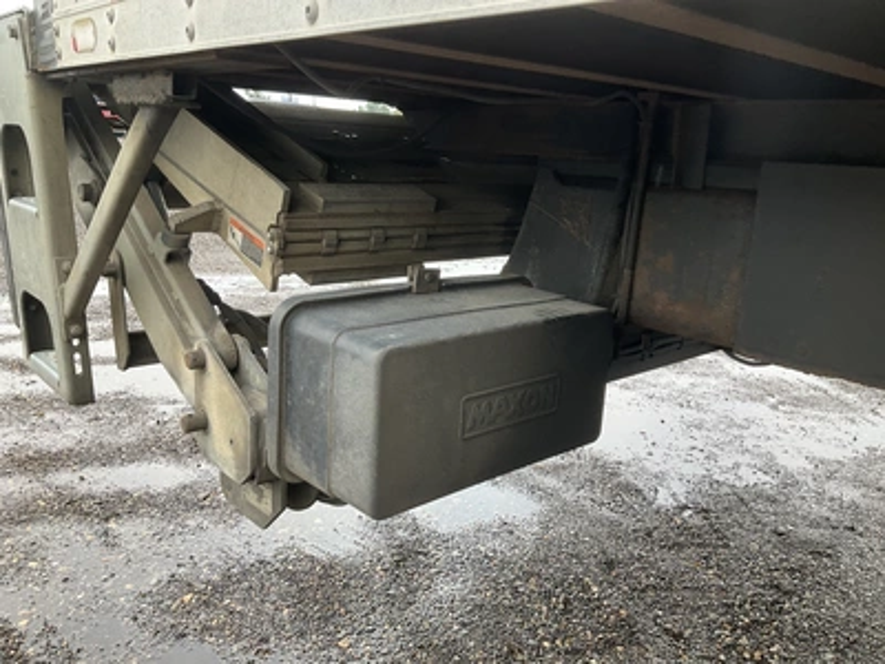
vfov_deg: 48.2
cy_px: 332
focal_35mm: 29
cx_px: 442
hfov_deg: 61.7
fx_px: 741
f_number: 1.8
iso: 25
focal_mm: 3
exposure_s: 1/122
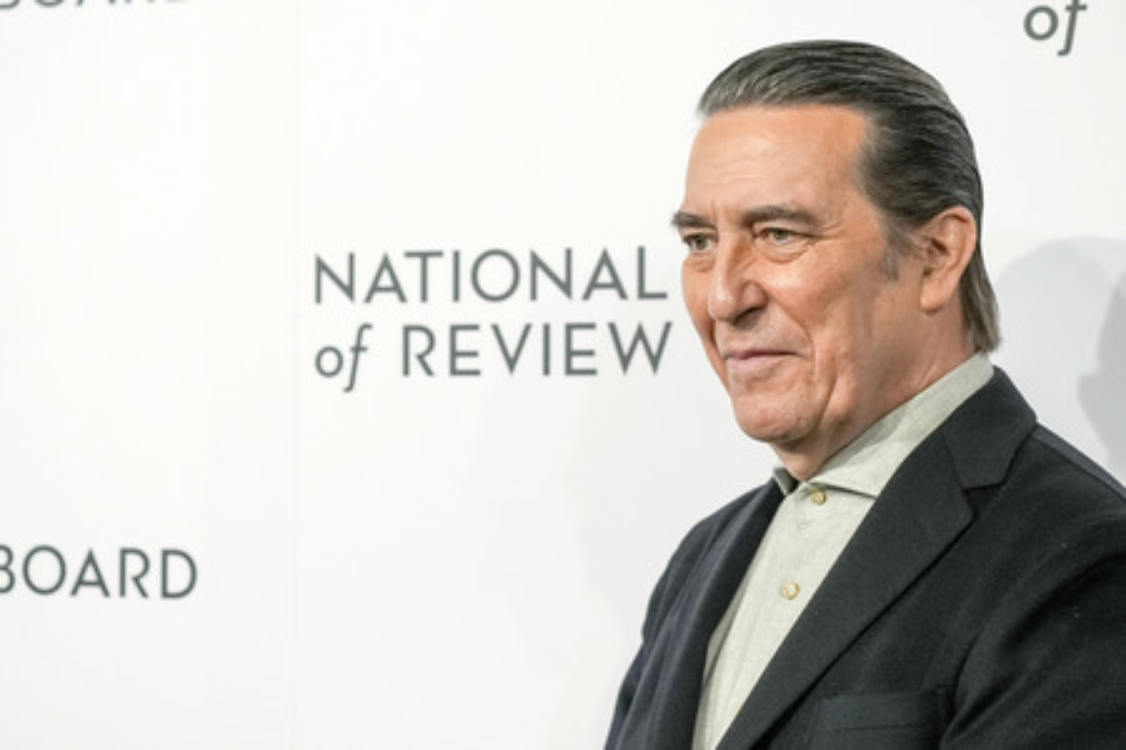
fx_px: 3128
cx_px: 563
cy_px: 375
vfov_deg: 13.7
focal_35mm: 100
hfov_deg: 20.4
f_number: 5.6
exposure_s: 1/400
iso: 8000
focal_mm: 100
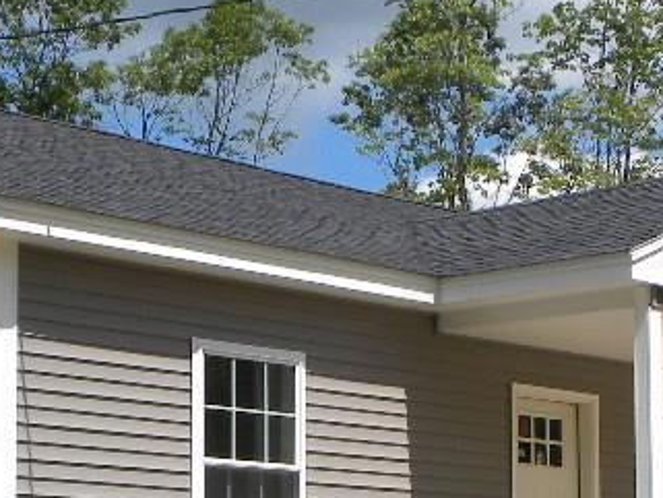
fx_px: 2261
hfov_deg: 16.7
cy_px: 469
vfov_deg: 12.4
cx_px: 401
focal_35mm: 118
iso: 64
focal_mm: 6.6
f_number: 5.6
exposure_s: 1/308
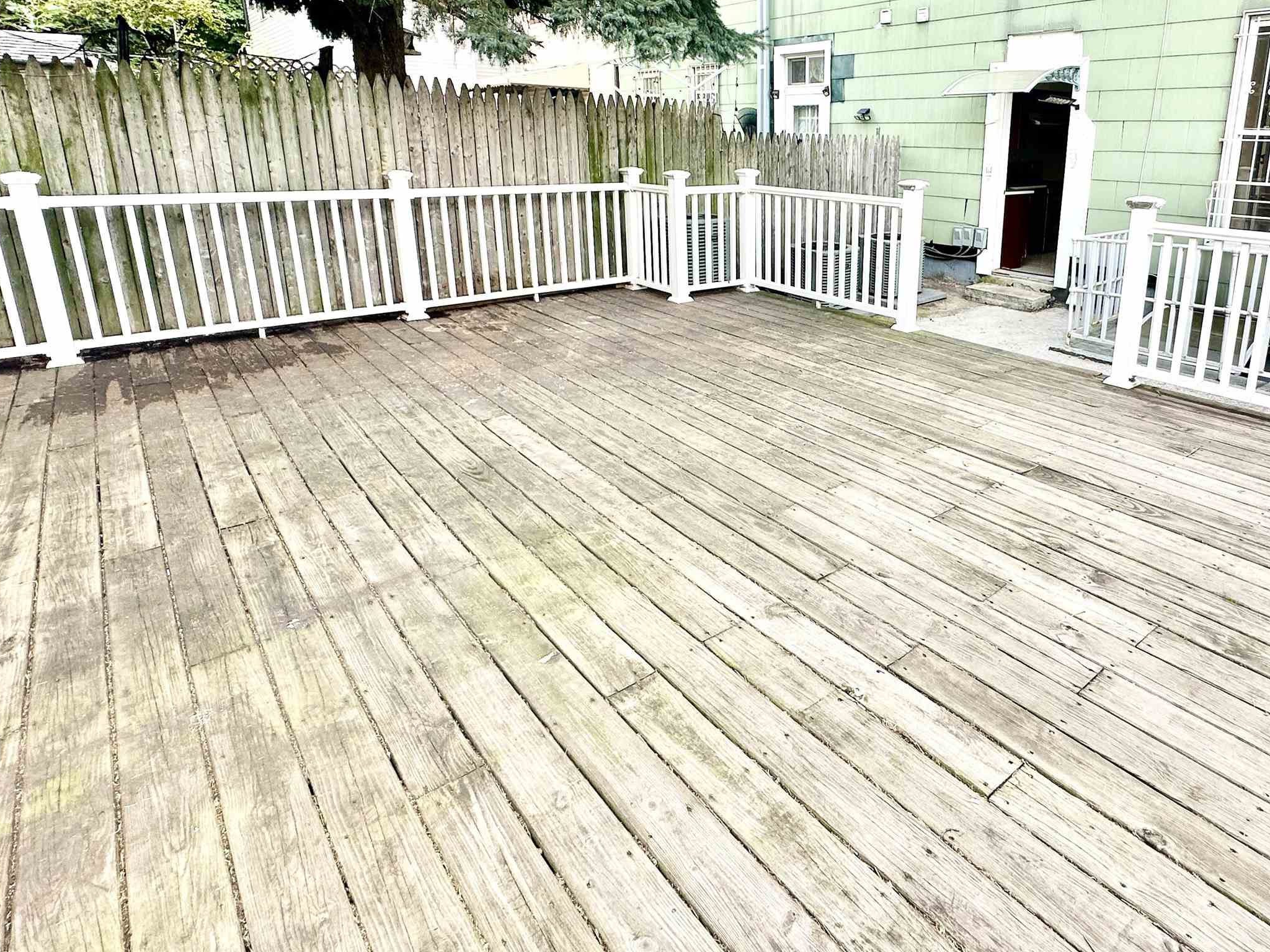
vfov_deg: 62.3
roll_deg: -1.3
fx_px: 770
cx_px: 825
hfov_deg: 77.0
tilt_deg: -15.5
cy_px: 337
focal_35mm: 21
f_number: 2.2
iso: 40
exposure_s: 1/156
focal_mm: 2.22
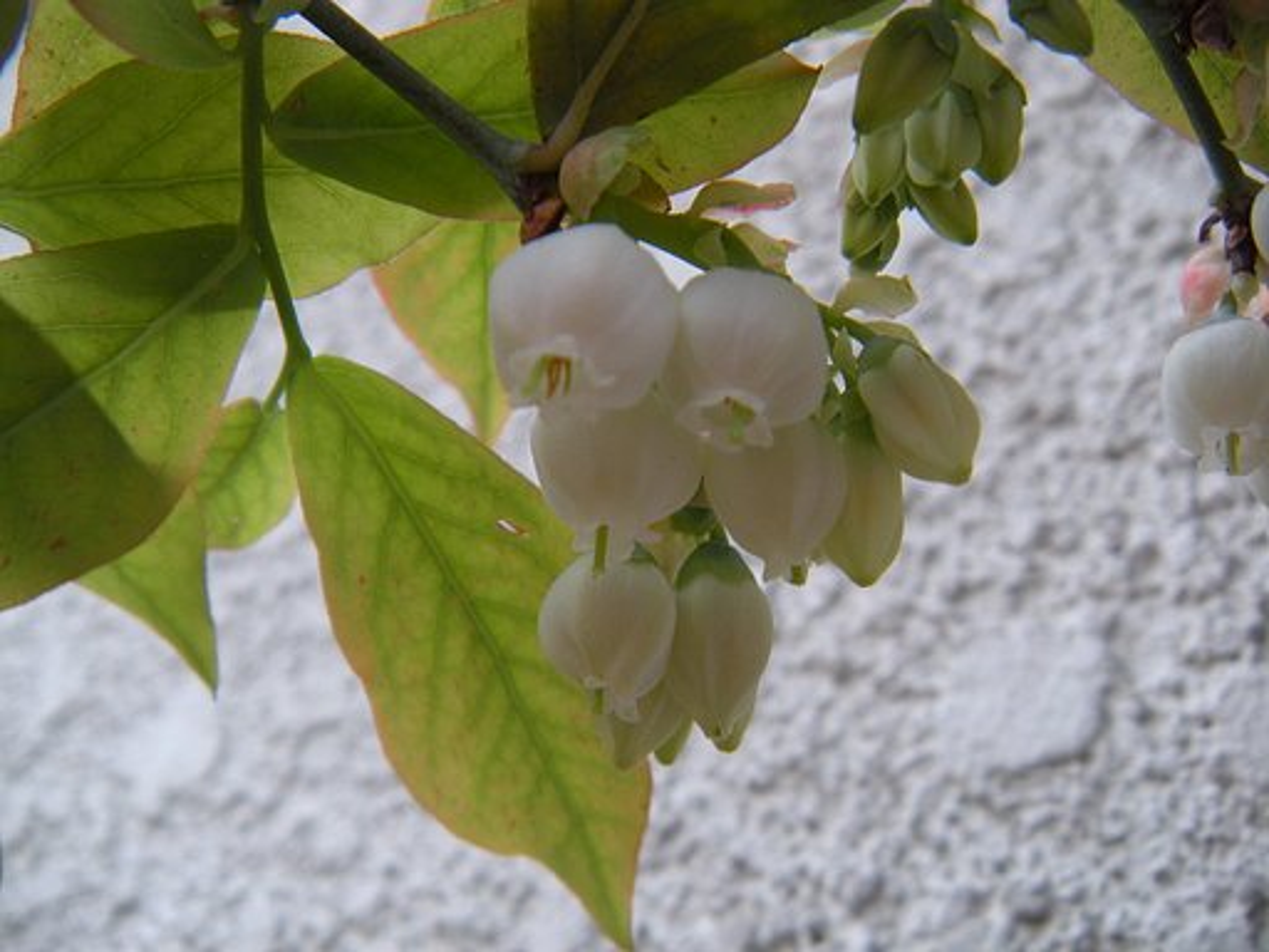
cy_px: 476
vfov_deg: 40.7
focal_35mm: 35
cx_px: 634
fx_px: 1283
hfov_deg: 52.6
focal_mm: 5.9
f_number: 3.8
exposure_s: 1/82.3
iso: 64
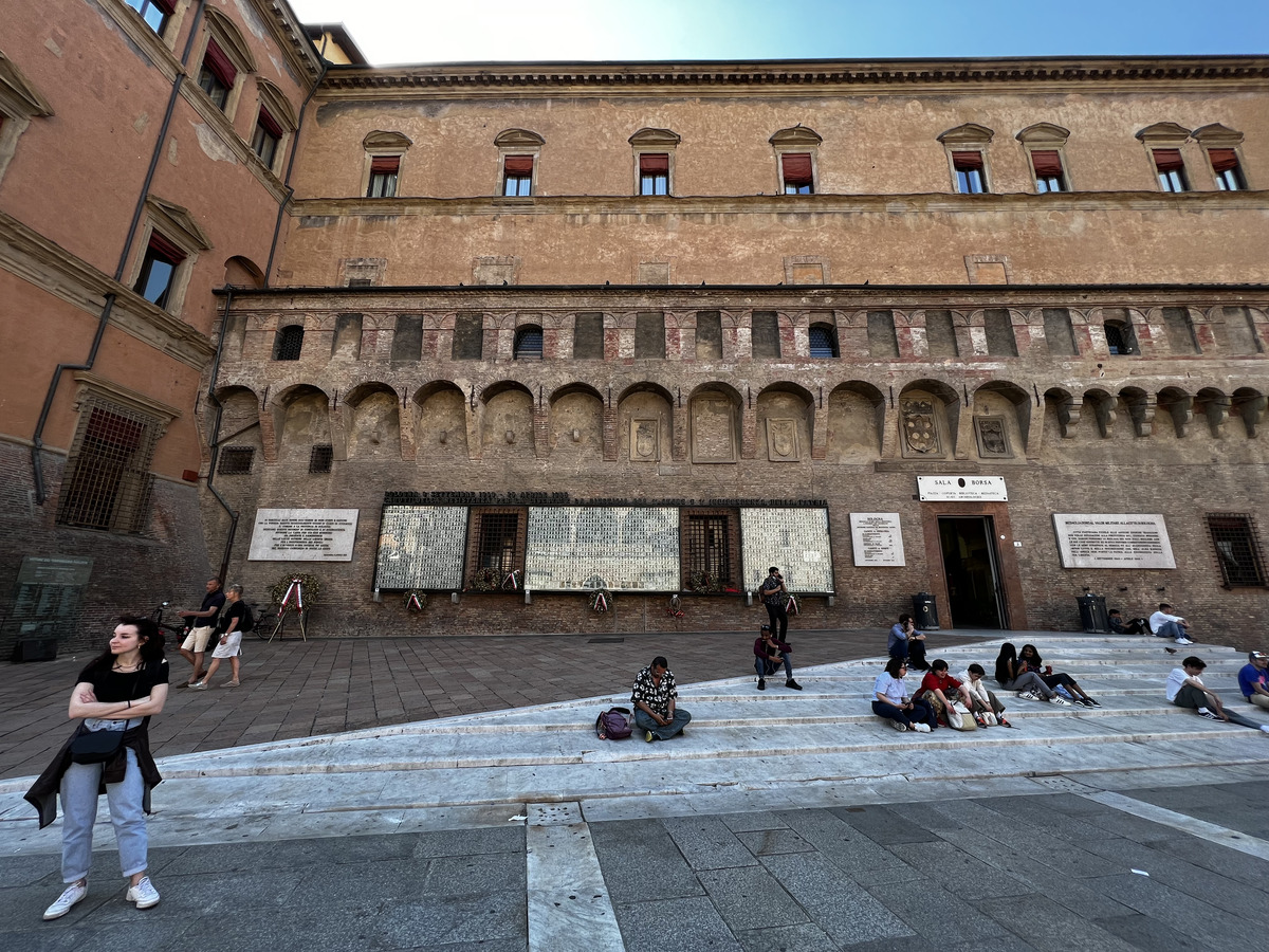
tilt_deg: +14.1
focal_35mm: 13
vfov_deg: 89.9
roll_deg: -0.4
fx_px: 477
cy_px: 476
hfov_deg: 106.2
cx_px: 634
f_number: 1.8
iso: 32
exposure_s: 1/230
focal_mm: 1.57
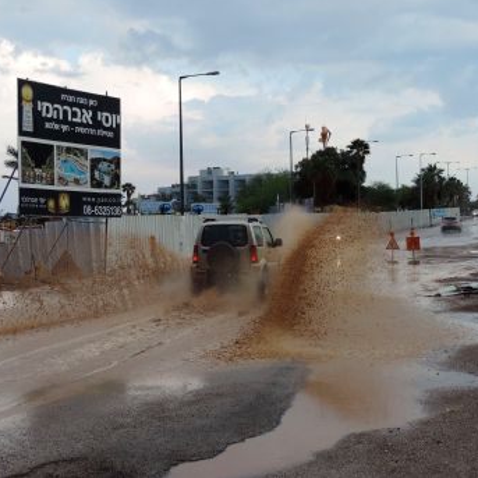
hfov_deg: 28.6
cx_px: 272
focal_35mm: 60
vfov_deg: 28.6
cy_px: 236
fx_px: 937
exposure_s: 1/200
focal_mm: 8.9
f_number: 3.6
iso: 80
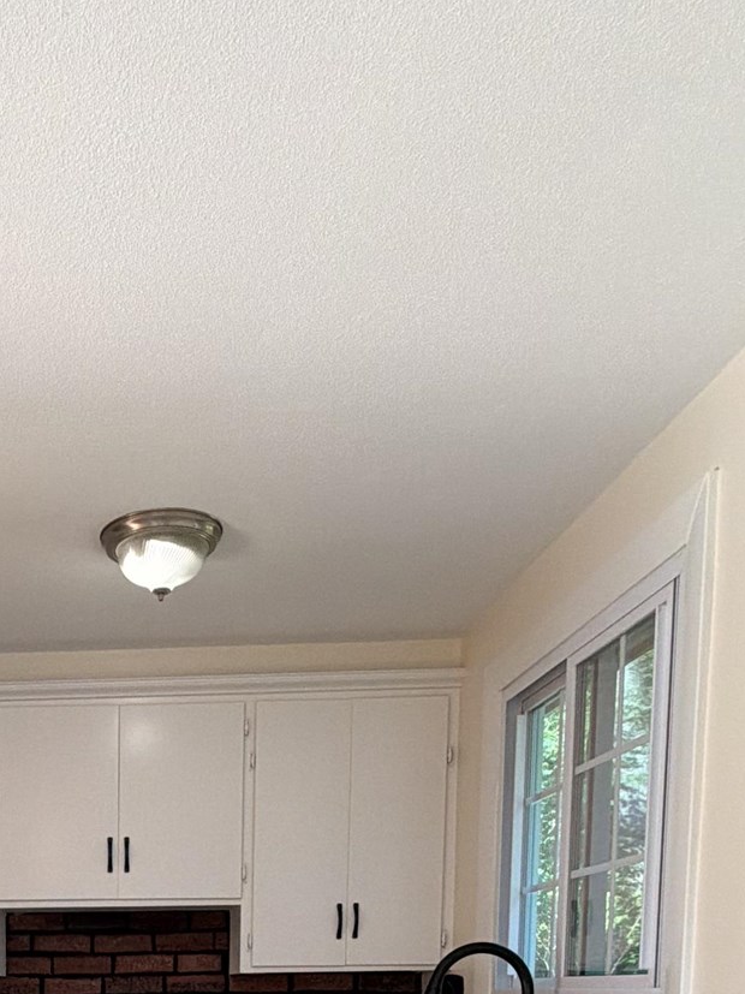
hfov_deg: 33.9
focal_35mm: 39
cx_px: 18
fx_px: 1119
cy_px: 1109
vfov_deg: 38.9
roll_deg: -0.2
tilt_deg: -6.3
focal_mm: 2.22
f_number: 2.2
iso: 100
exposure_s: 1/120
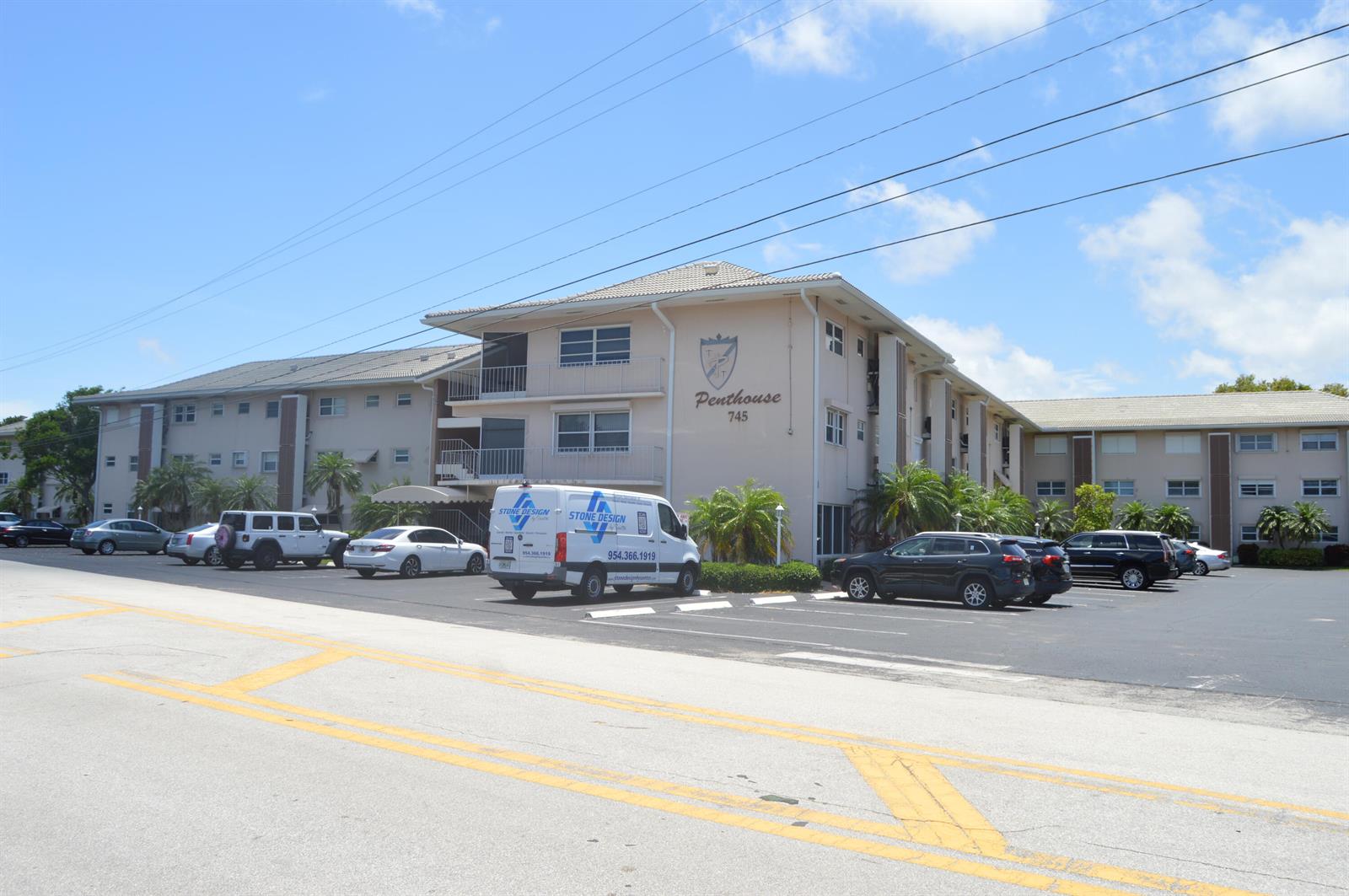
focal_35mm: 27
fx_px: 1011
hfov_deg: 67.4
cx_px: 674
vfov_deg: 47.8
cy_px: 448
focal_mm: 18
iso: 100
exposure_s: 1/320
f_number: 9
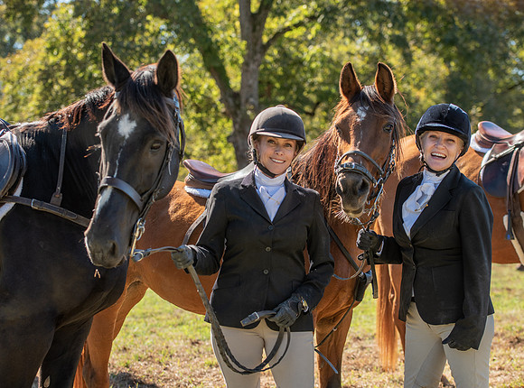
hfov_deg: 24.4
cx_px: 256
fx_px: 1212
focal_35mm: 80
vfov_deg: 18.2
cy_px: 200
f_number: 4
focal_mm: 70
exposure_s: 1/320
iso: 140
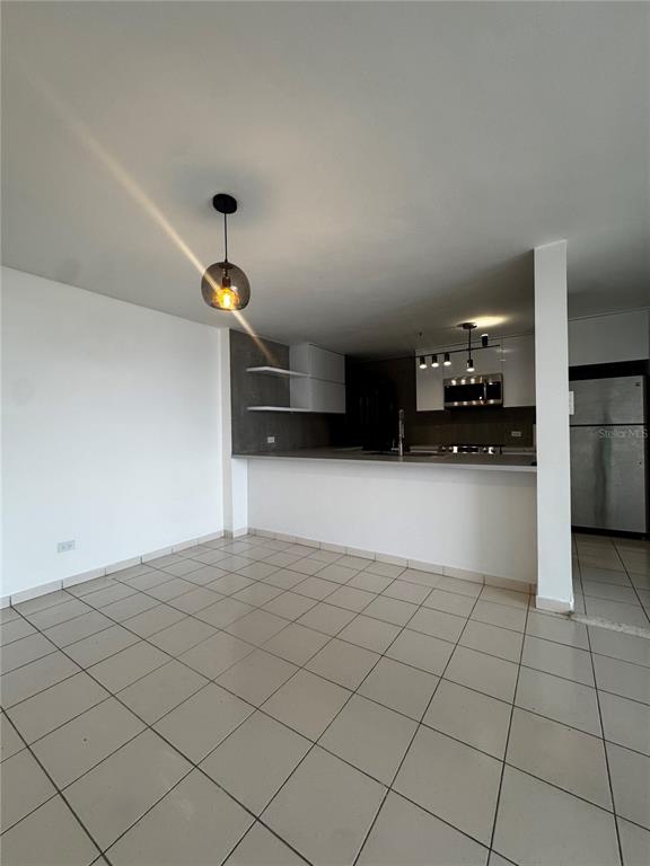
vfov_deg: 102.1
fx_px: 351
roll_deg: +1.2
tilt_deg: +0.1
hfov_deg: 85.7
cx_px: 325
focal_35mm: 14
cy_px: 433
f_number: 2.2
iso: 200
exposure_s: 1/120
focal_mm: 2.22
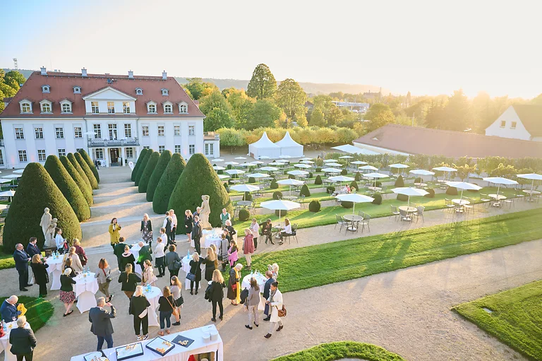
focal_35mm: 24
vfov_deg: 53.1
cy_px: 180
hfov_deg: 73.8
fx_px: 361
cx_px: 271
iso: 100
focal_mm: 24
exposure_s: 1/60
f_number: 3.2
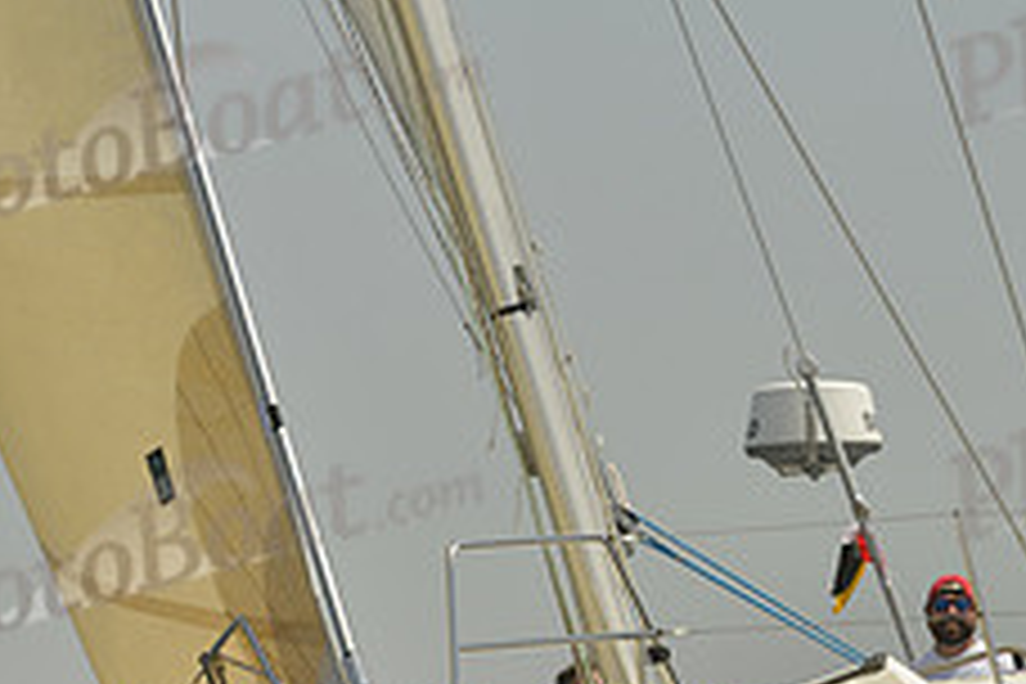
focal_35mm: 508
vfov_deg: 2.7
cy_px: 722
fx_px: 14477
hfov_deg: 4.1
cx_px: 720
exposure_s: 1/1000
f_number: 10
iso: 280
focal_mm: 200
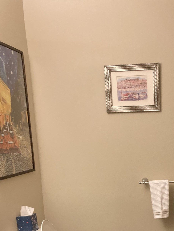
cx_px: 149
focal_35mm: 53
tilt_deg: -10.8
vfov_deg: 33.8
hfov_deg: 26.8
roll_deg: +1.8
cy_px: 218
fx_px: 355
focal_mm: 3.99
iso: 200
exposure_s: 1/60
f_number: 1.8
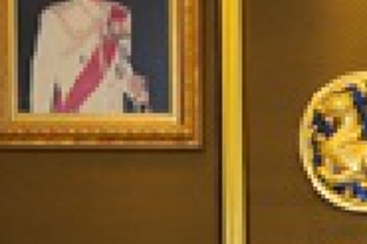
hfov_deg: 7.1
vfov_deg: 4.7
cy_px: 445
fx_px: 2913
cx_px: 460
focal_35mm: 286
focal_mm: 44
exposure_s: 1/100
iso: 2000
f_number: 7.1
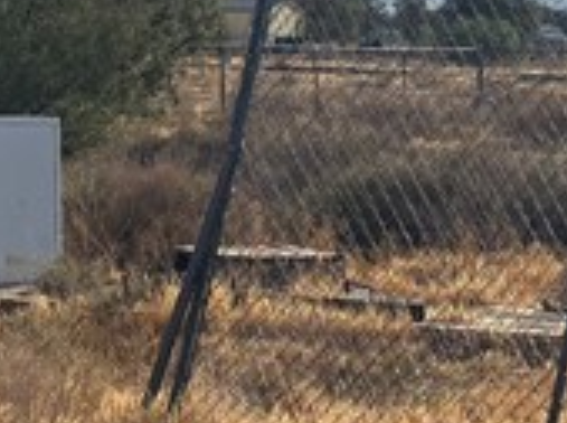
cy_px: 269
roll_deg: -1.0
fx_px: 2582
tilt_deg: -7.1
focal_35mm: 158
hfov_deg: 12.1
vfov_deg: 9.4
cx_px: 788
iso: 50
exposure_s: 1/9091
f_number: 1.6
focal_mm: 5.96
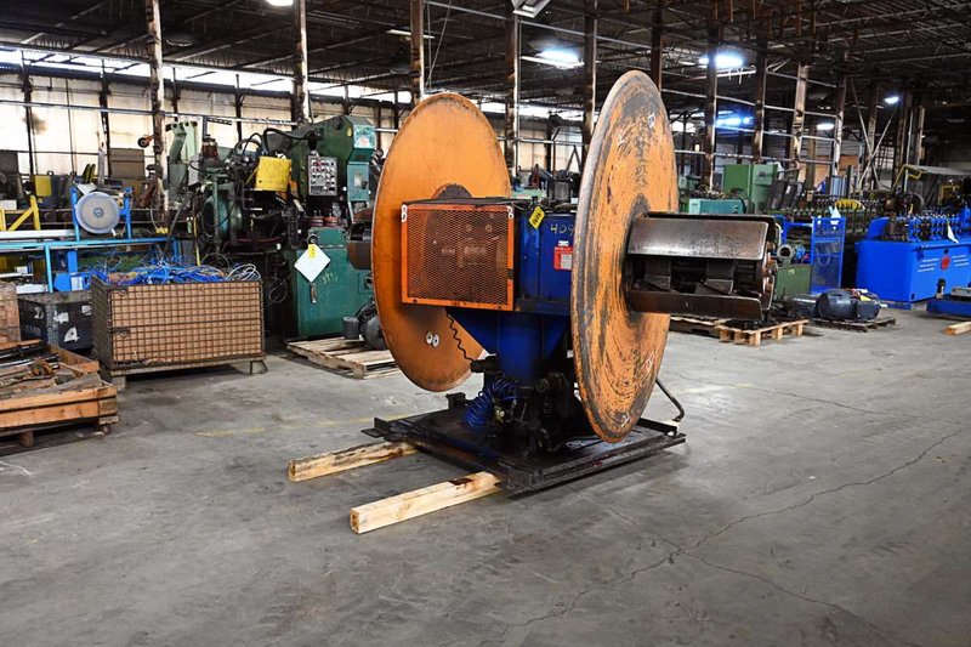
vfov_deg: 42.6
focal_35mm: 31
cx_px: 486
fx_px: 829
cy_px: 324
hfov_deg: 60.7
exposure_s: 1/80
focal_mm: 20.5
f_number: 3.8
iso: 3200
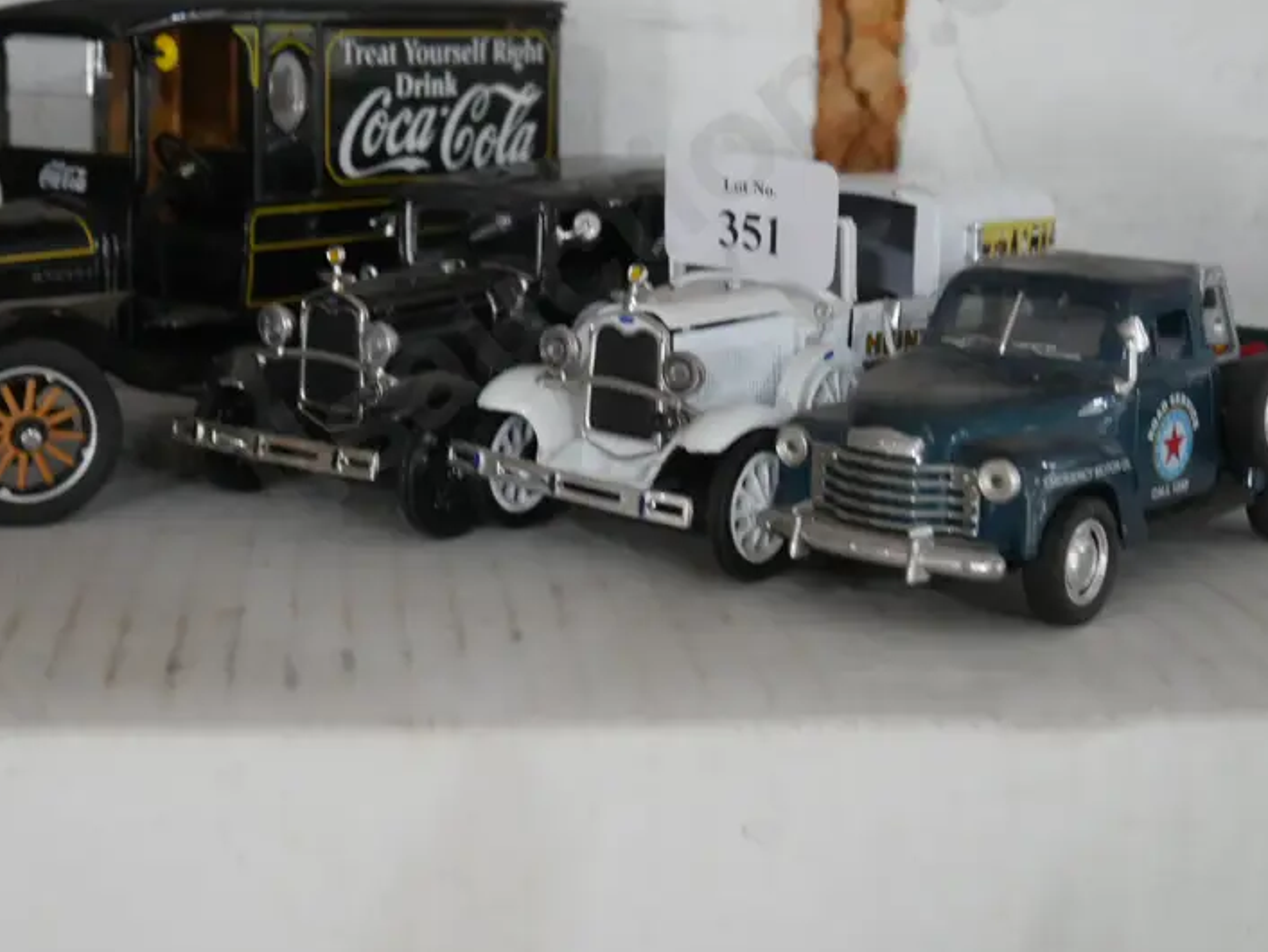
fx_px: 2125
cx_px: 517
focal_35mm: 58
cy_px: 316
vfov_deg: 25.1
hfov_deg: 33.1
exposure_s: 1/60
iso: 3200
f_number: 4.5
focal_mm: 20
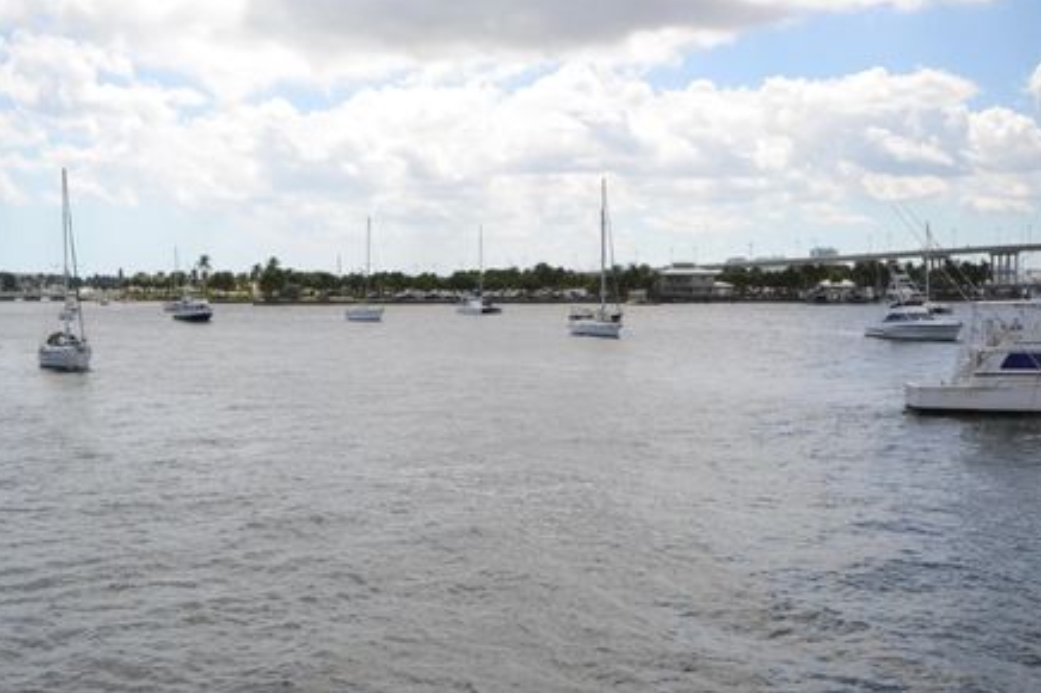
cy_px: 332
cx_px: 368
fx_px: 1271
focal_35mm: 44
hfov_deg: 44.0
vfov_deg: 30.5
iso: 100
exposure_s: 1/250
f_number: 8
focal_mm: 20
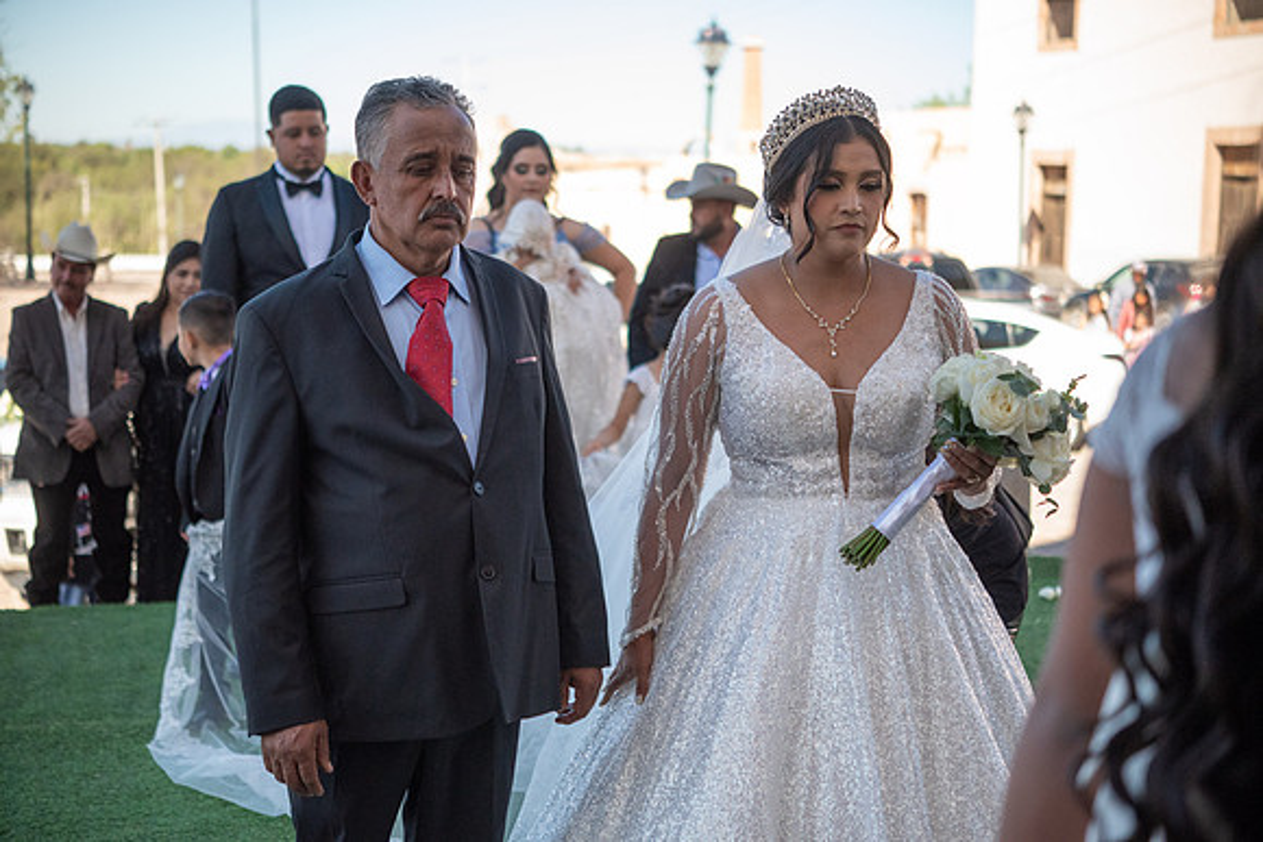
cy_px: 421
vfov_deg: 22.6
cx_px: 632
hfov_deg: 33.4
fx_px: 2105
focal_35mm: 60
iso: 1600
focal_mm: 60
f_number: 2.8
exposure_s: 1/8000
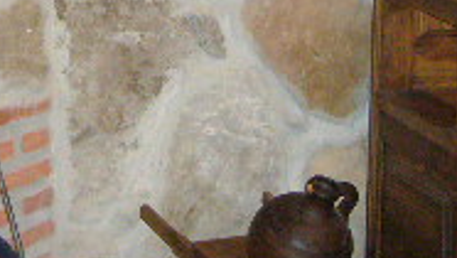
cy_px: -84
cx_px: 118
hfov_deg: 16.3
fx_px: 1589
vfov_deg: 9.1
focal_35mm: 131
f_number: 2.8
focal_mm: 5.8
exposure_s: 1/30
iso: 400
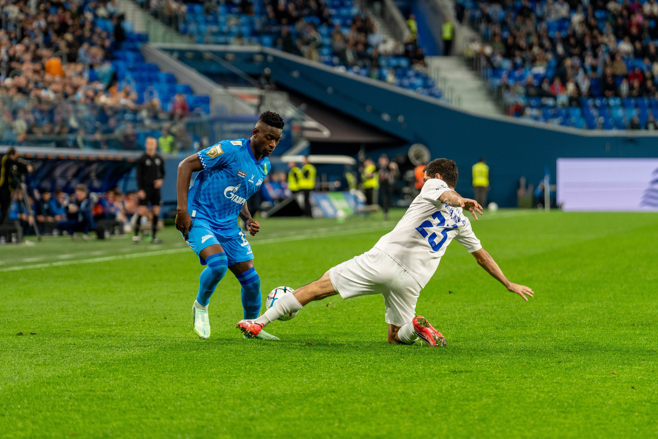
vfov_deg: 8.0
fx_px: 3124
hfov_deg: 12.0
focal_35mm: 171
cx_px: 317
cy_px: 204
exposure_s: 1/1000
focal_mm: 135
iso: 1000
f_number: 2.8
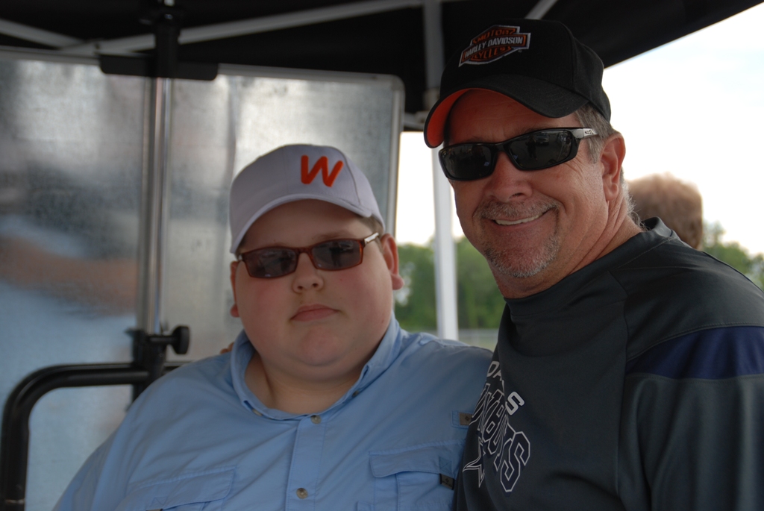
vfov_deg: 18.2
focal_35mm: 75
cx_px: 382
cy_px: 256
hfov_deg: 27.0
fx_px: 1593
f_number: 6.3
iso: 100
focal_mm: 50
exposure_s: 1/160
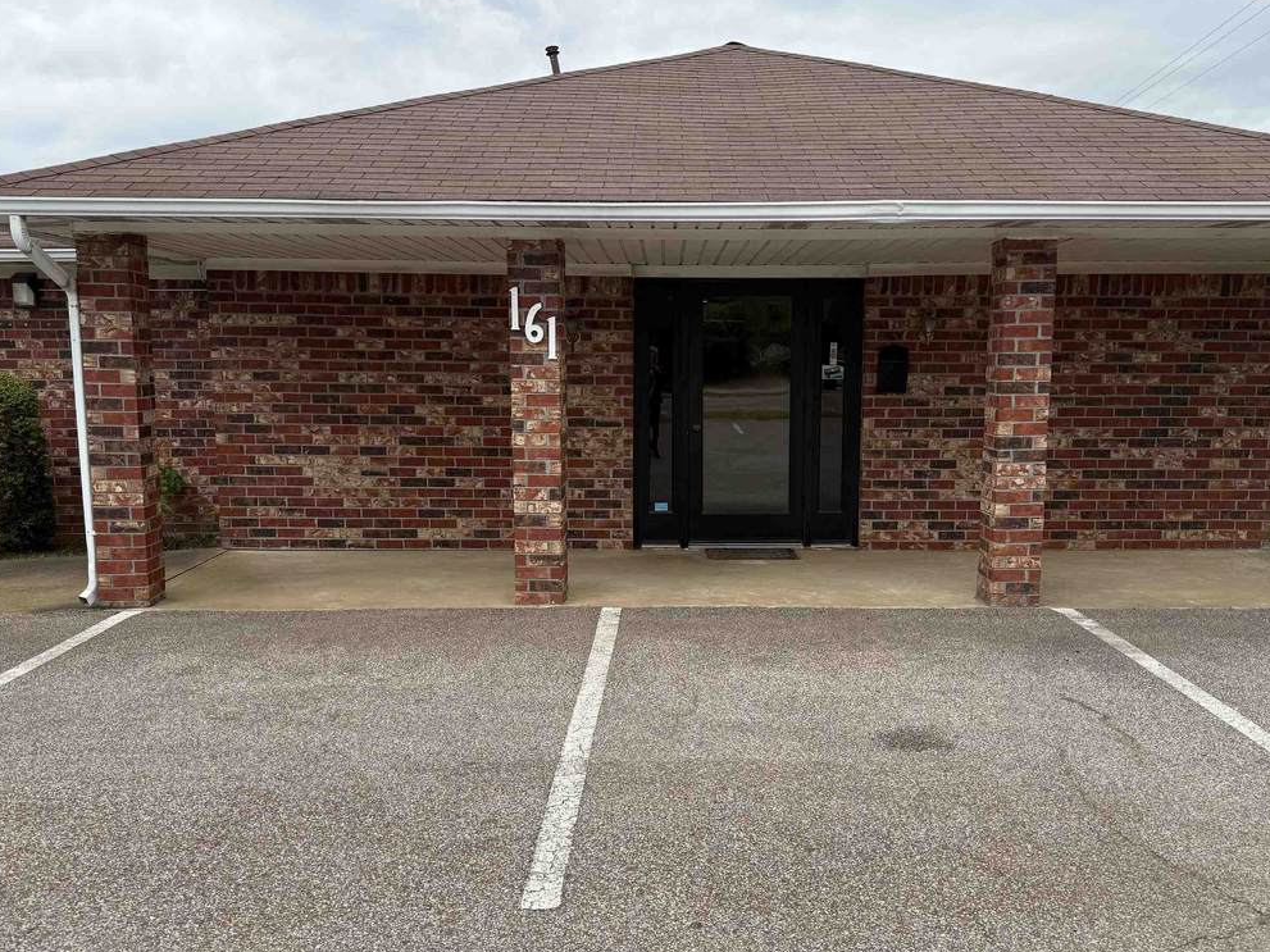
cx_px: 668
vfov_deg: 45.4
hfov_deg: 58.3
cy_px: 516
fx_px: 1137
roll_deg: +0.0
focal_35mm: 31
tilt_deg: -8.6
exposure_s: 1/2611
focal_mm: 6.76
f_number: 1.78
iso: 80
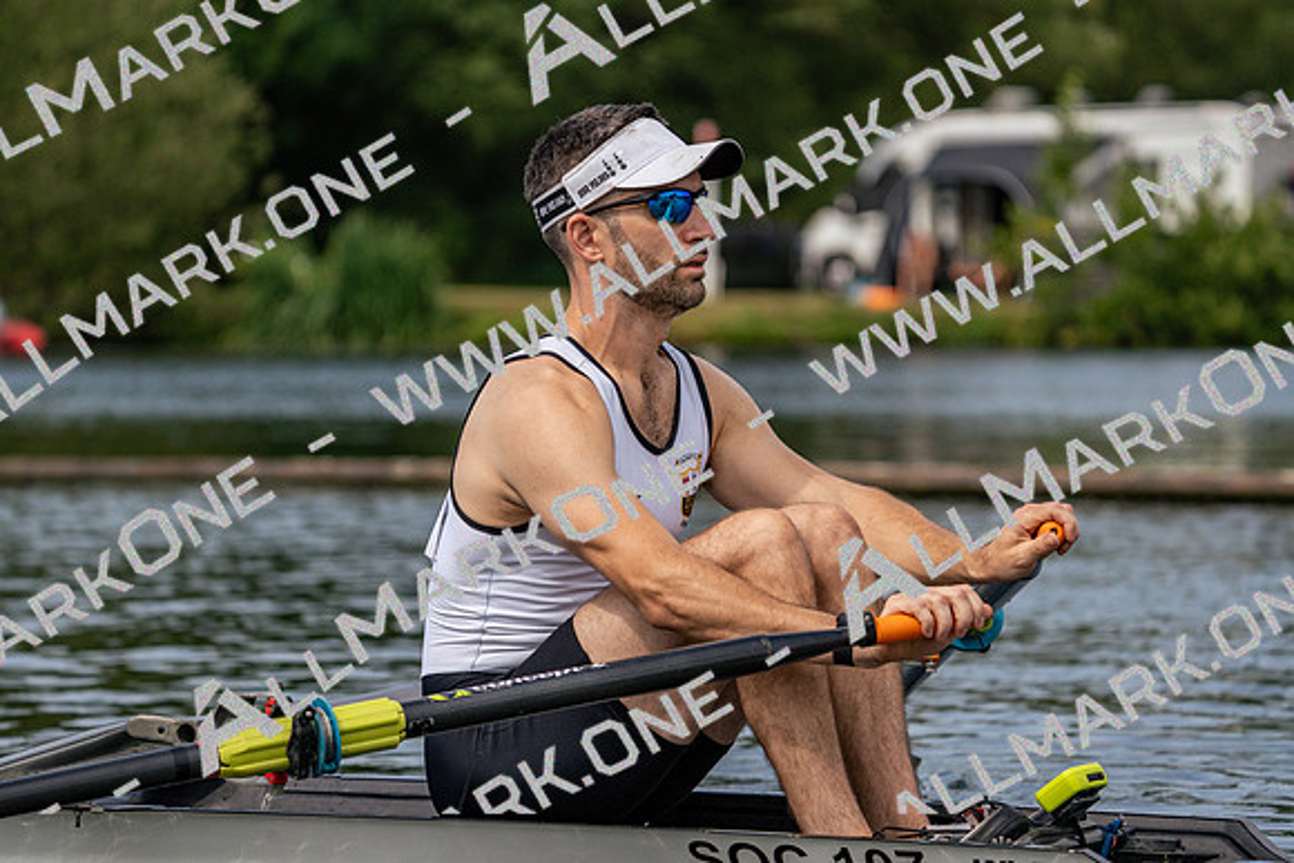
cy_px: 432
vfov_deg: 6.9
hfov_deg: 10.3
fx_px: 7190
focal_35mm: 200
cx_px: 647
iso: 320
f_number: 5.6
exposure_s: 1/1600
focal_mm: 200
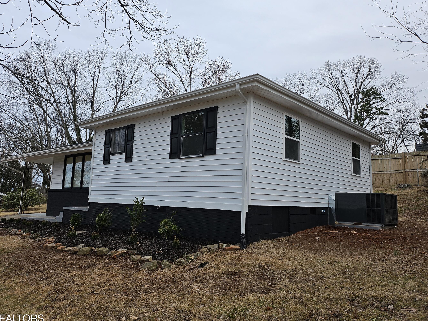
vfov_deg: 51.3
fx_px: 334
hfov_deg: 65.3
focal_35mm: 27
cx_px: 209
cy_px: 154
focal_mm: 5
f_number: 1.8
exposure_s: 1/188
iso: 50
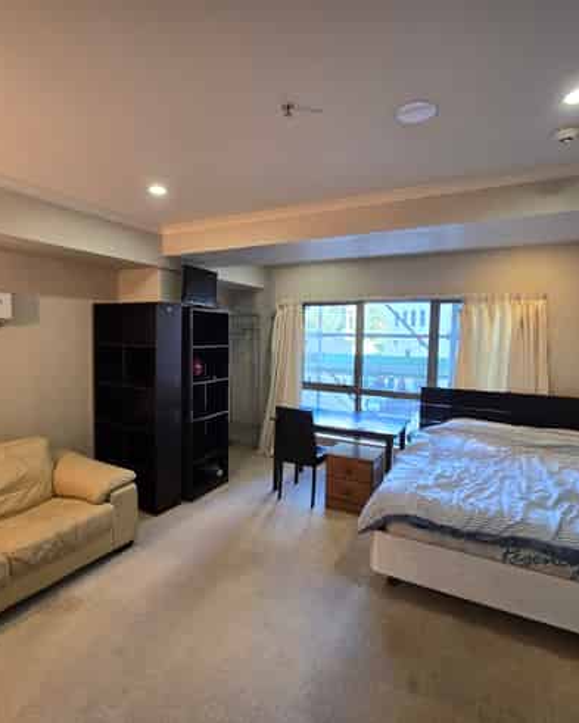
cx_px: 265
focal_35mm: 17
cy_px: 362
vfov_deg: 89.6
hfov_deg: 76.8
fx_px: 364
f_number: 2.2
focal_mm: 2.2
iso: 160
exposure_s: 1/50
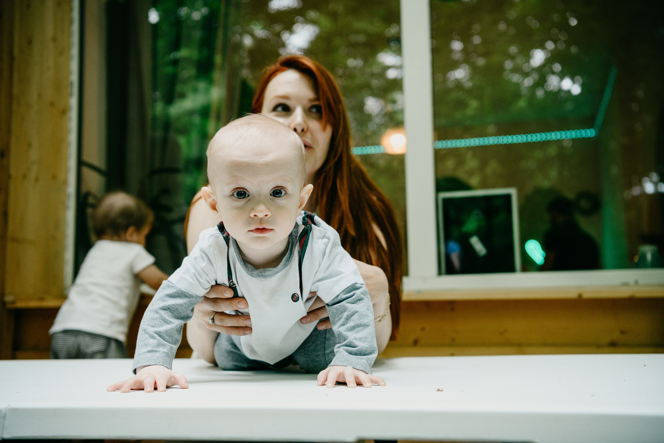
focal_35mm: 40
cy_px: 222
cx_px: 332
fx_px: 738
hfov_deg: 48.5
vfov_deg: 33.4
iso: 640
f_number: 3.5
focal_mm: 40
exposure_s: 1/250
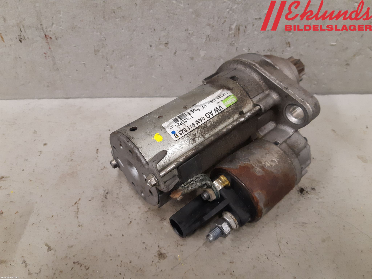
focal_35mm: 26
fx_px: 279
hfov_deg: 67.3
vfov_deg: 53.1
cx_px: 186
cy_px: 140
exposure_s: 1/50
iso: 200
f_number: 1.7
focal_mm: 3.93
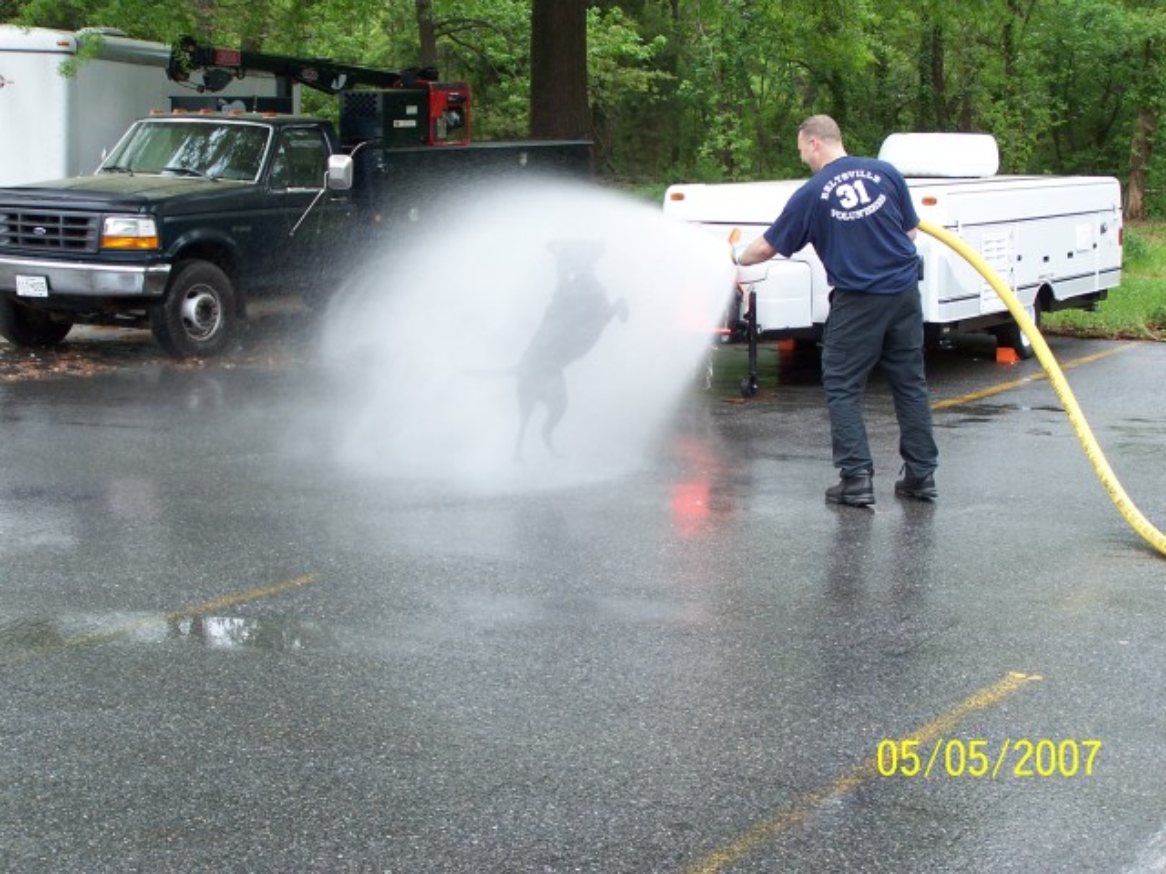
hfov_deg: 30.3
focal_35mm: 64
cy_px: 437
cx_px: 583
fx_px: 2156
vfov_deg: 22.9
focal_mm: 10.7
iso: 80
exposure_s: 1/180
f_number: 3.2
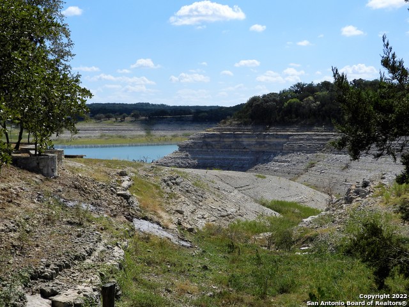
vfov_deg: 29.1
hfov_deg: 38.2
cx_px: 204
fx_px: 591
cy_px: 154
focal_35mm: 50
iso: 100
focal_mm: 9
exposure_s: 1/1600
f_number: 3.5
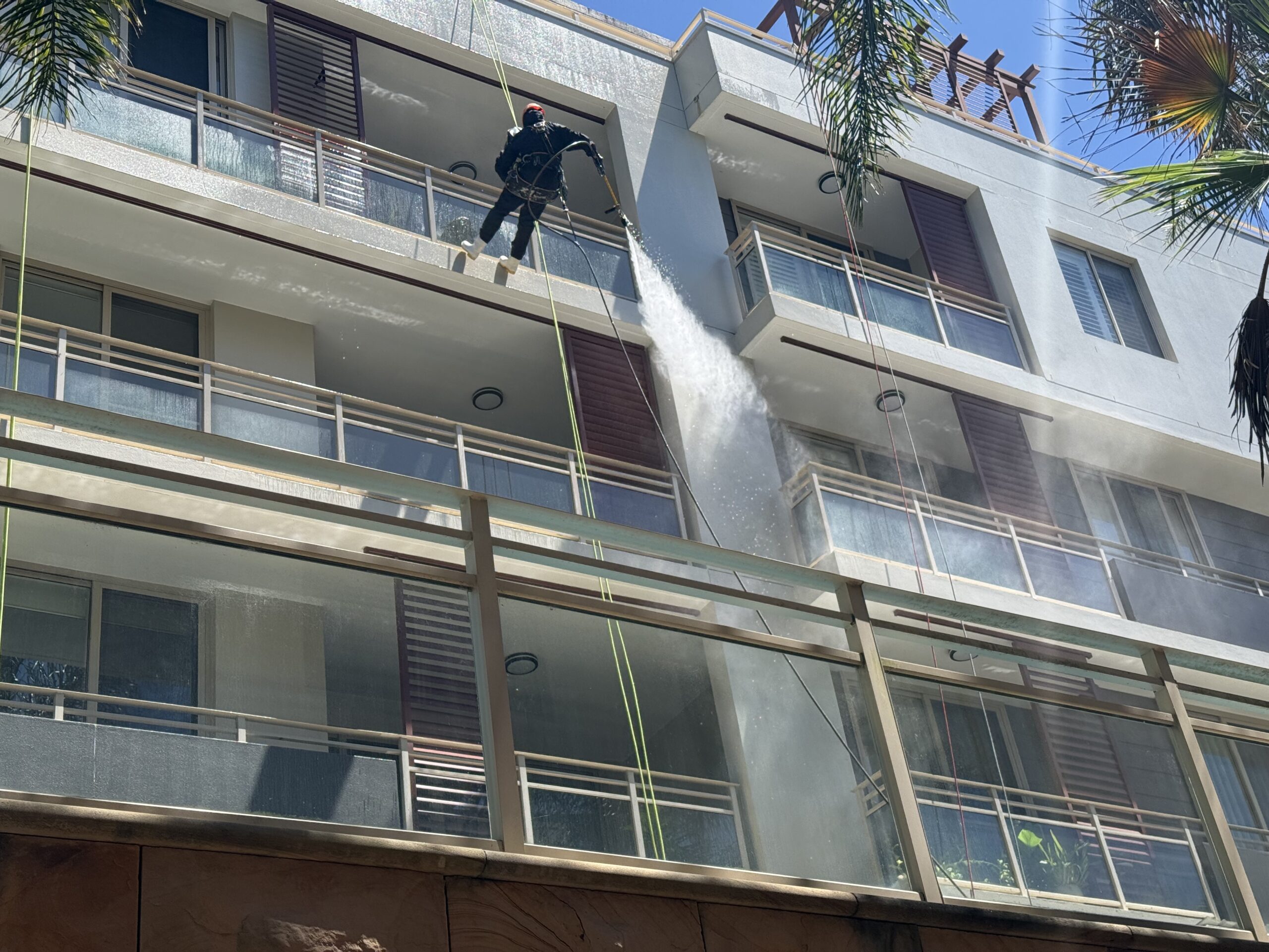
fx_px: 1760
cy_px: 476
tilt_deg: +35.3
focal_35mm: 48
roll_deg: +8.1
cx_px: 634
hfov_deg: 39.7
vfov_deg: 30.3
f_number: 1.78
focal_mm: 6.76
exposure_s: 1/2494
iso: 64
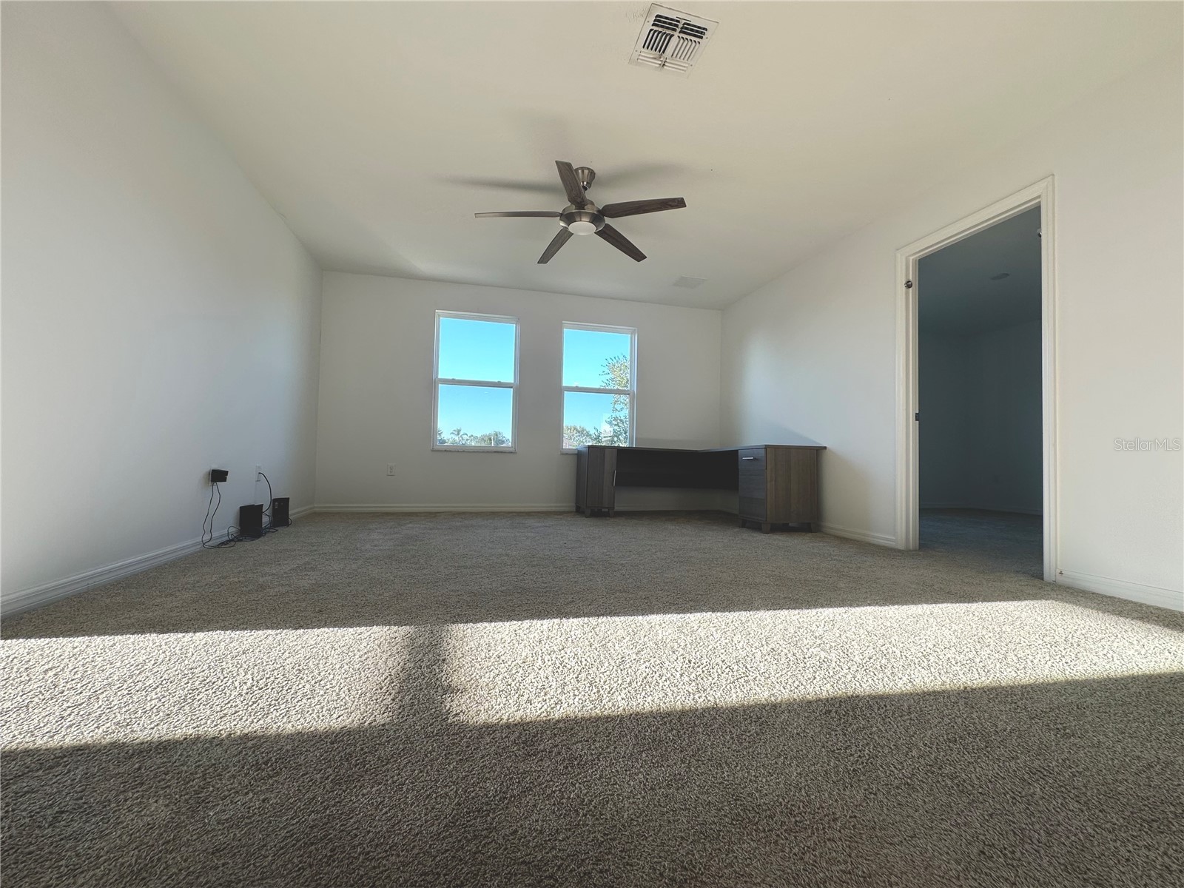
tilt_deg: +1.9
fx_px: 479
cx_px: 592
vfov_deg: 85.7
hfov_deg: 102.1
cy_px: 444
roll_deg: -1.4
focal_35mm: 14
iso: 50
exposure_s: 1/120
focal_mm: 2.22
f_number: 2.2
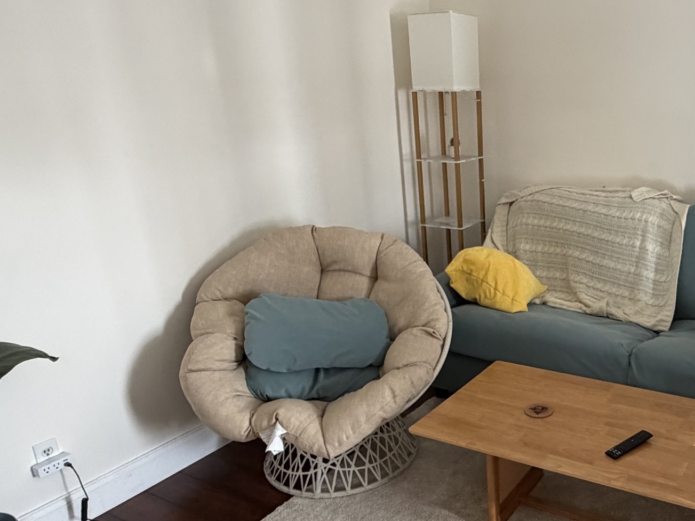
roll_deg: +0.4
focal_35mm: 33
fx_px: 662
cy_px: 308
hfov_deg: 52.4
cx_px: 540
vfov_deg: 42.8
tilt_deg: -19.7
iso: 320
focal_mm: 2.22
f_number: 2.2
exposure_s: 1/99
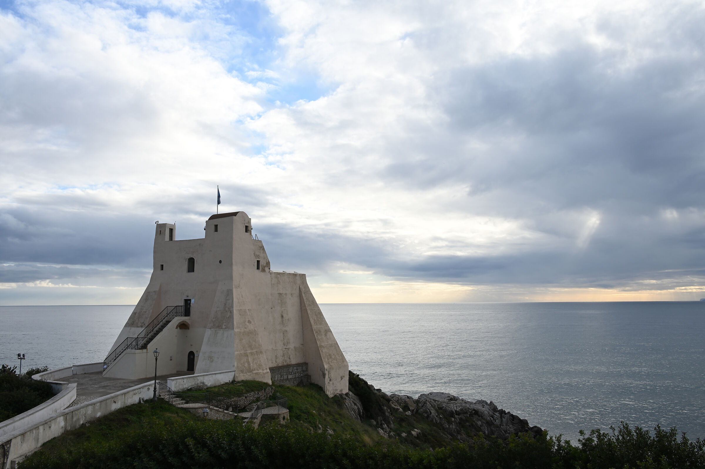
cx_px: 352
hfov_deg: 57.3
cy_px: 234
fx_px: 646
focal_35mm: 33
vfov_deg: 39.9
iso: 100
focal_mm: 33
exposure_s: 1/160
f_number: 13
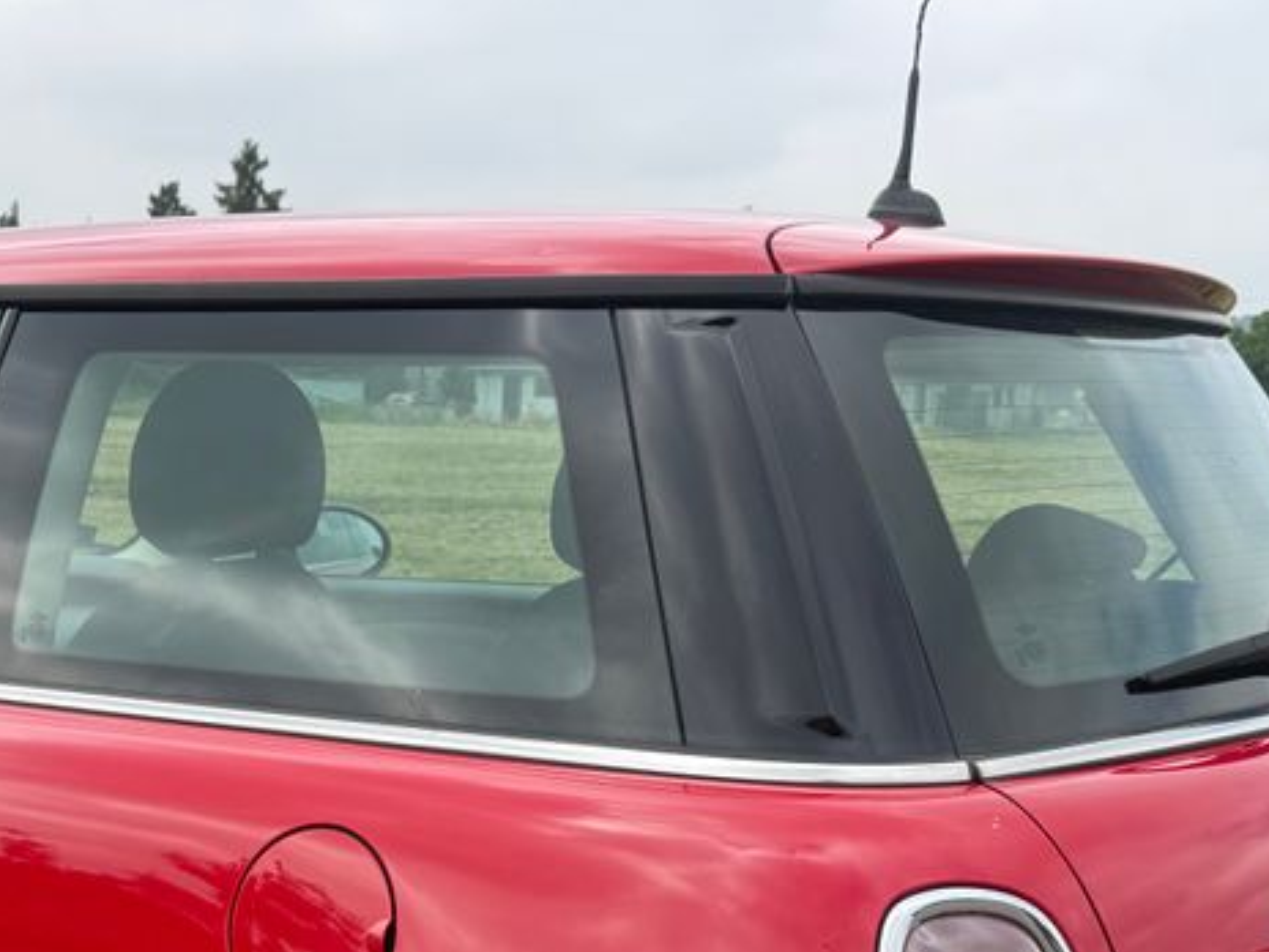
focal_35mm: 53
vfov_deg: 25.8
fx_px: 1943
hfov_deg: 35.7
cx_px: 380
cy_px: 996
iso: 80
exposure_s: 1/1653
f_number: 1.78
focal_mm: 6.76
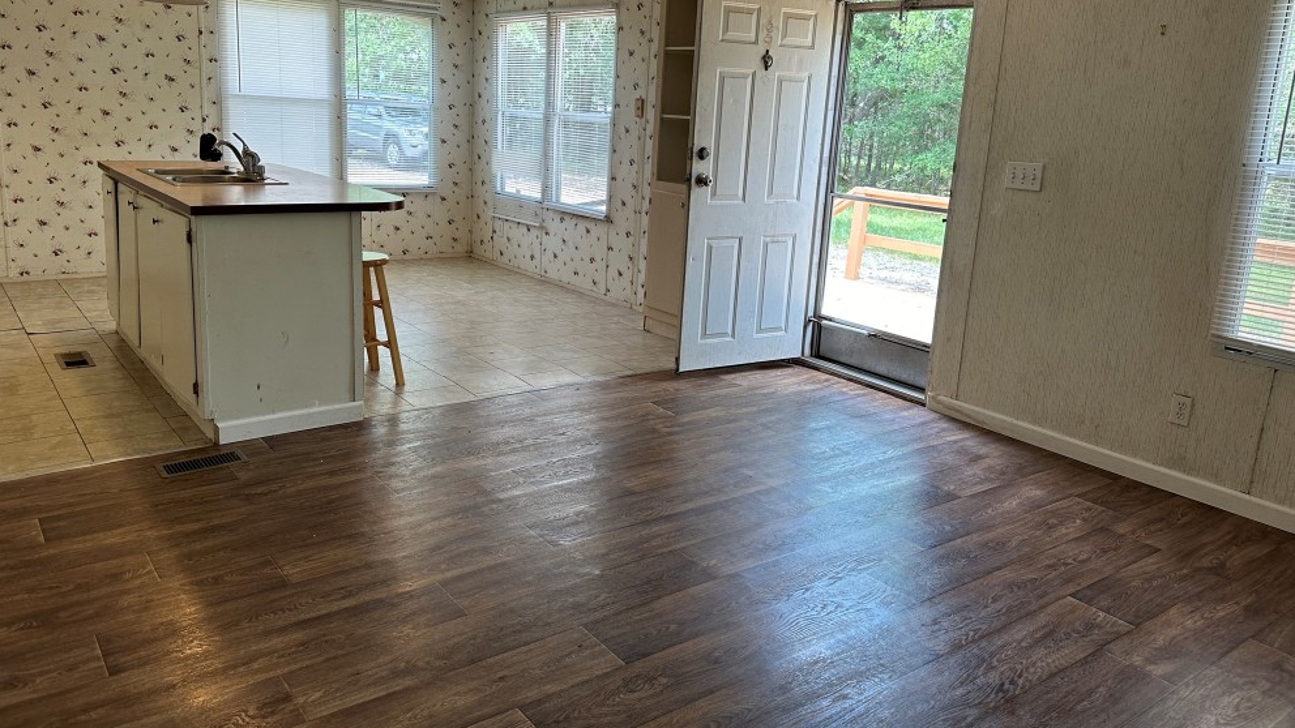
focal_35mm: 27
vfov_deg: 42.7
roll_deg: -2.9
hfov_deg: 69.8
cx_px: 629
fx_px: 927
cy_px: 299
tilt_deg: -9.6
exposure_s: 1/120
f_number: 1.78
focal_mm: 6.86
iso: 80
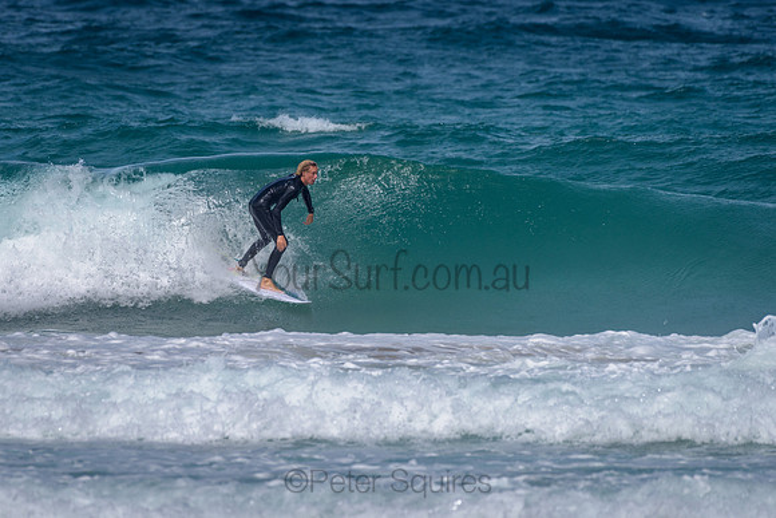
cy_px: 222
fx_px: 13223
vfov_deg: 2.2
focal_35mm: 613
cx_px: 318
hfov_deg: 3.4
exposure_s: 1/2000
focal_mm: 500
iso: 90
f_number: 5.6
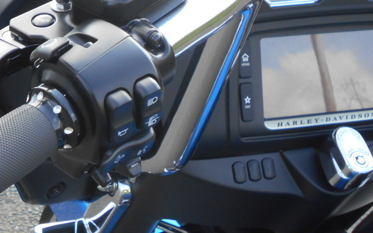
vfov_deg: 14.8
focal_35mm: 88
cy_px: 54
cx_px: 39
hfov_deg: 23.0
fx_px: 894
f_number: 4.2
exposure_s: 1/250
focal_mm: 7.7
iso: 180
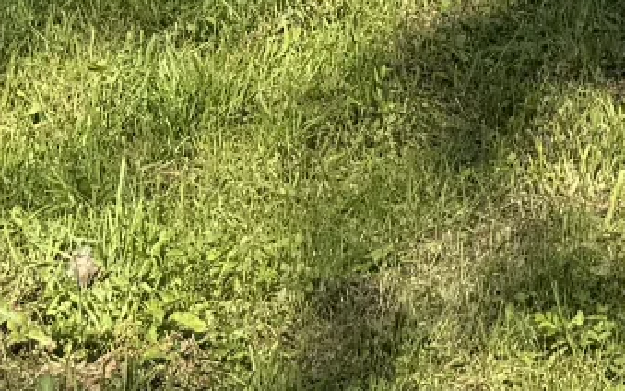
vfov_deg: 6.7
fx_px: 3066
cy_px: -692
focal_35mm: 180
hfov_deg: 11.5
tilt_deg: -0.7
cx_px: 653
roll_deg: -1.9
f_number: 1.78
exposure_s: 1/2833
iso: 80
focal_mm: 6.76
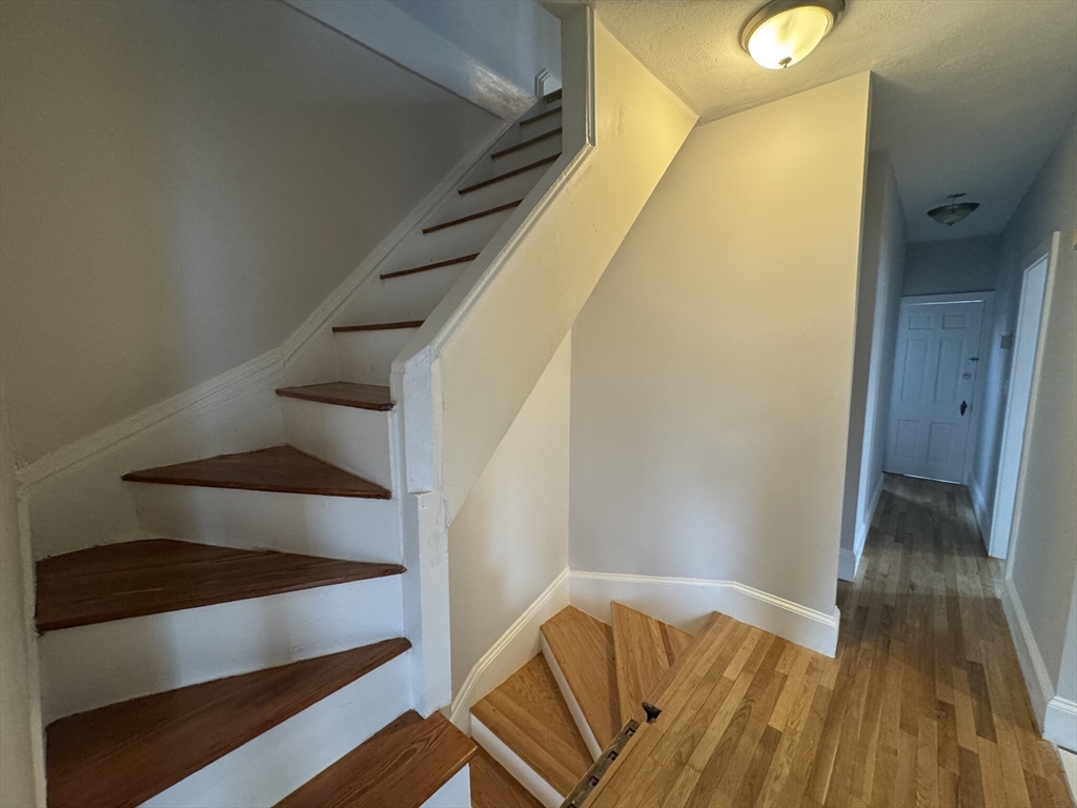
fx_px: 436
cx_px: 538
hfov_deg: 102.1
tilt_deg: -7.7
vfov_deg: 85.7
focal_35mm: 14
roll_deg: +0.2
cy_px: 404
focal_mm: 2.22
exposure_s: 1/60
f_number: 2.2
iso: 400
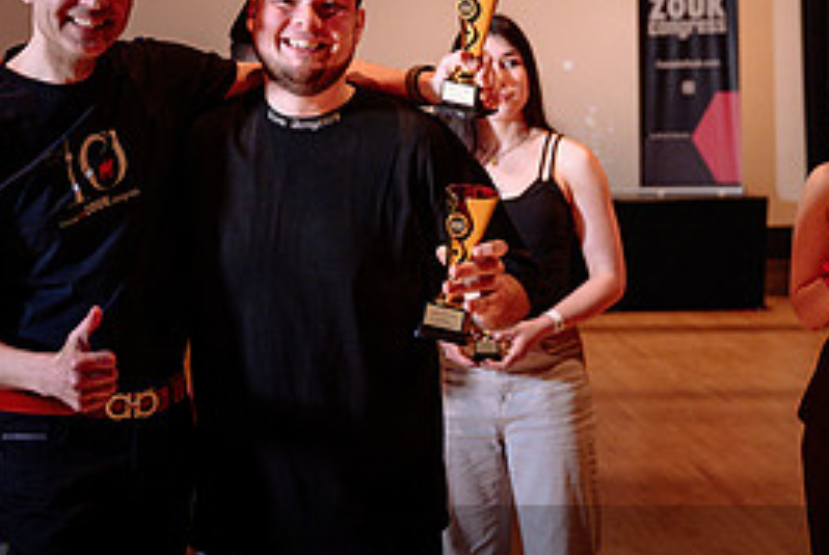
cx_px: 331
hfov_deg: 24.7
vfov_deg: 16.6
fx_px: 1890
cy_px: 150
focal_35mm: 82
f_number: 3.2
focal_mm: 35
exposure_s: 1/125
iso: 1000
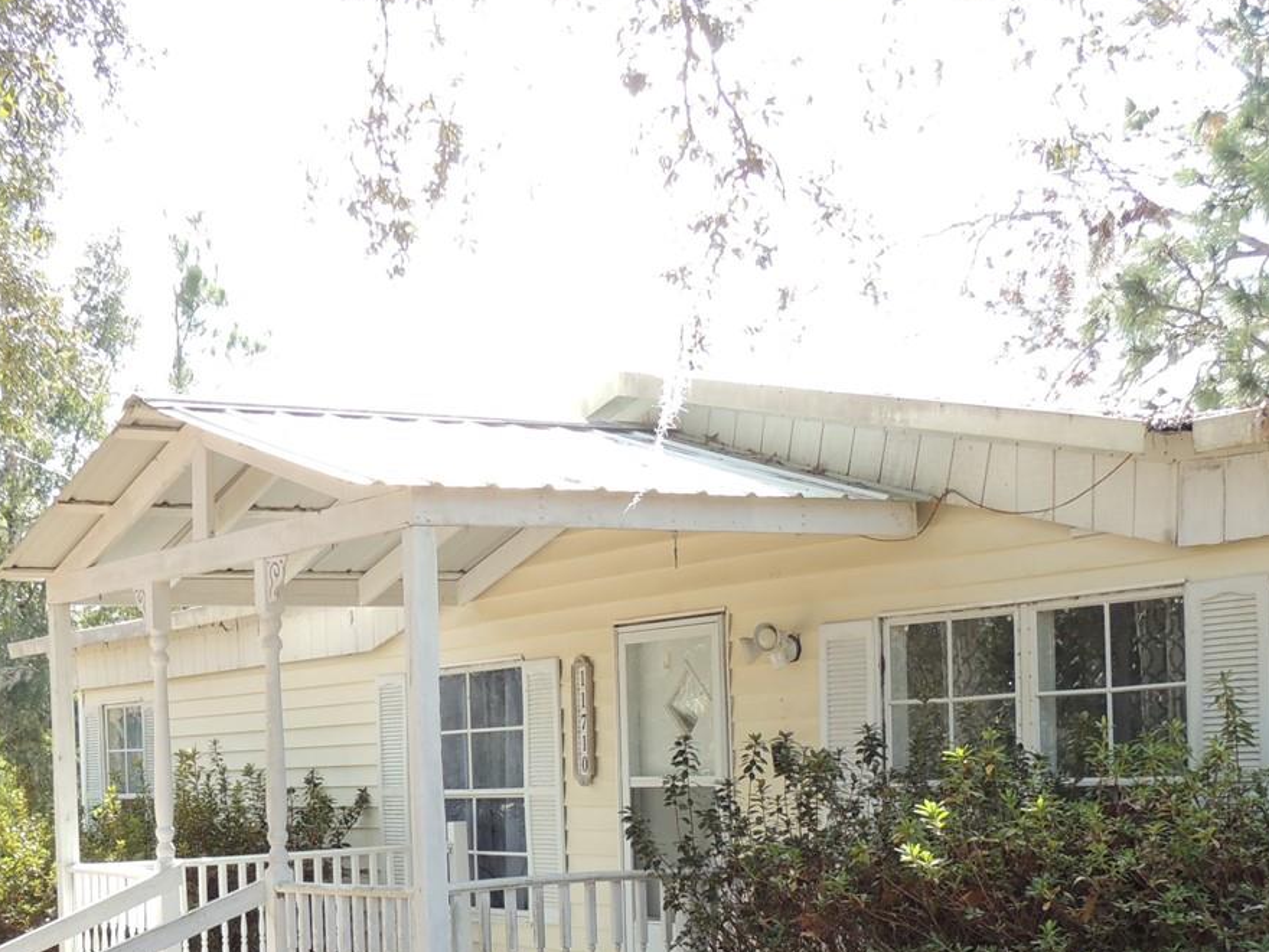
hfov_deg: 32.0
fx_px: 2200
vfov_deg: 23.9
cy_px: 821
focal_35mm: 60
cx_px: 479
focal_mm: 5.8
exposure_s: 1/200
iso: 100
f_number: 3.2
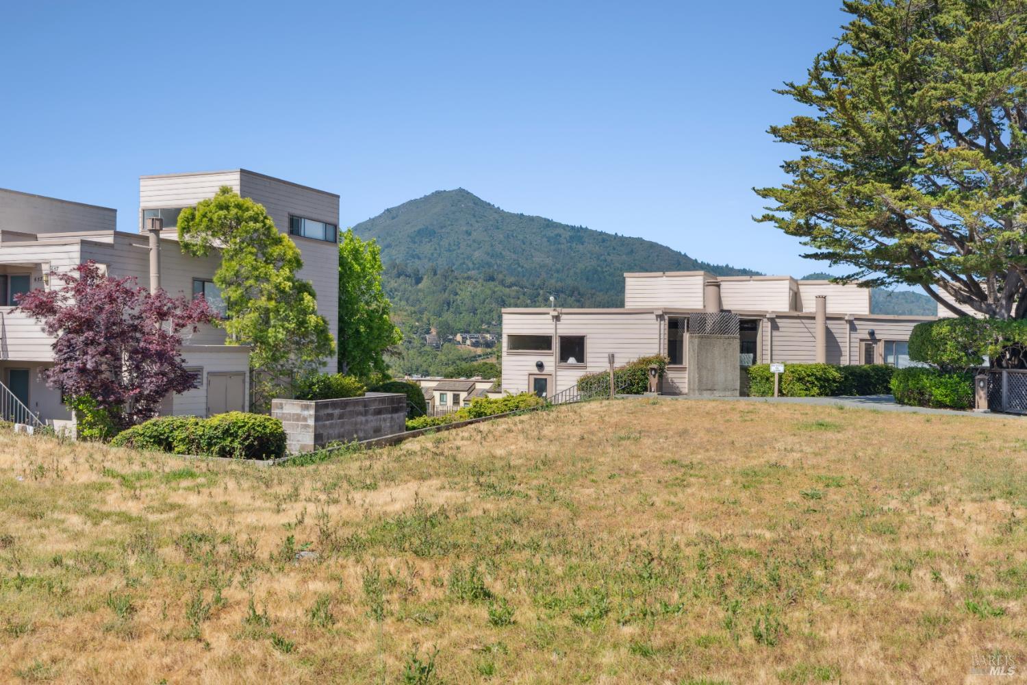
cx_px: 514
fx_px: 998
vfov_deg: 37.9
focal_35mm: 35
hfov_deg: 54.4
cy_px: 342
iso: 400
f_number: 9
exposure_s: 1/1000
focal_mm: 35
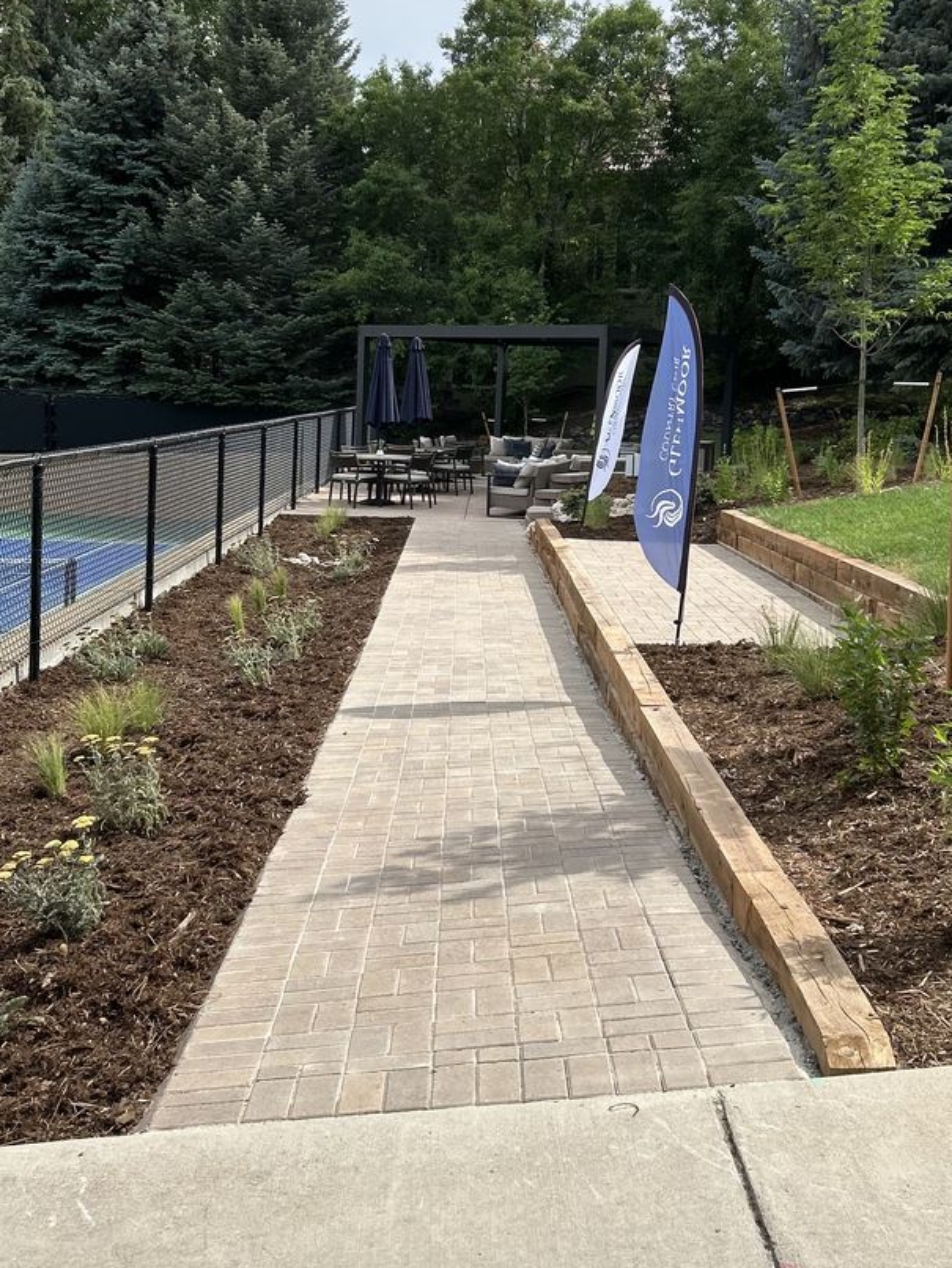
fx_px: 1576
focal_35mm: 43
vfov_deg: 43.6
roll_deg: -3.0
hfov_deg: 33.5
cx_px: 559
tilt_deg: -2.7
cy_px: 511
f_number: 1.5
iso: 50
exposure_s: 1/3968
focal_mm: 5.7
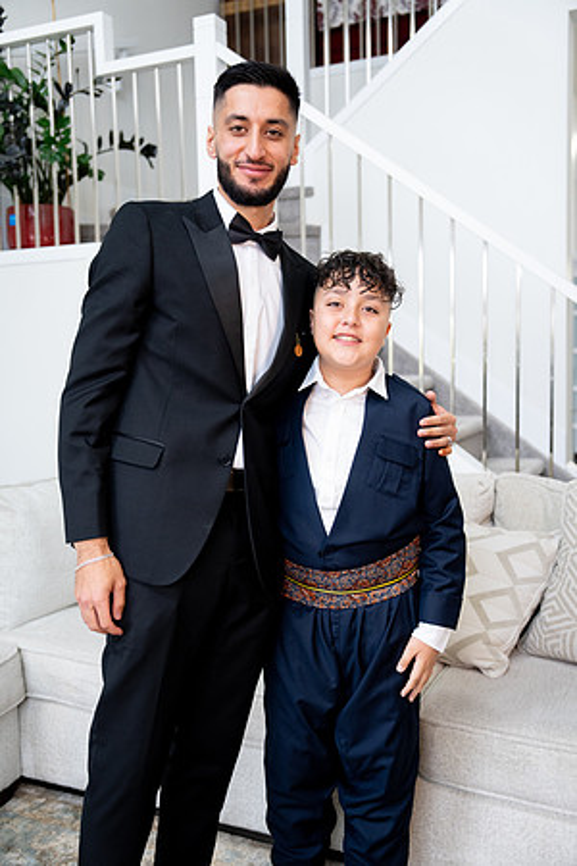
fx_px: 841
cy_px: 433
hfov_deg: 37.9
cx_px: 288
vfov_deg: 54.4
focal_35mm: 35
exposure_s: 1/160
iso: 1600
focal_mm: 35
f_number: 2.8
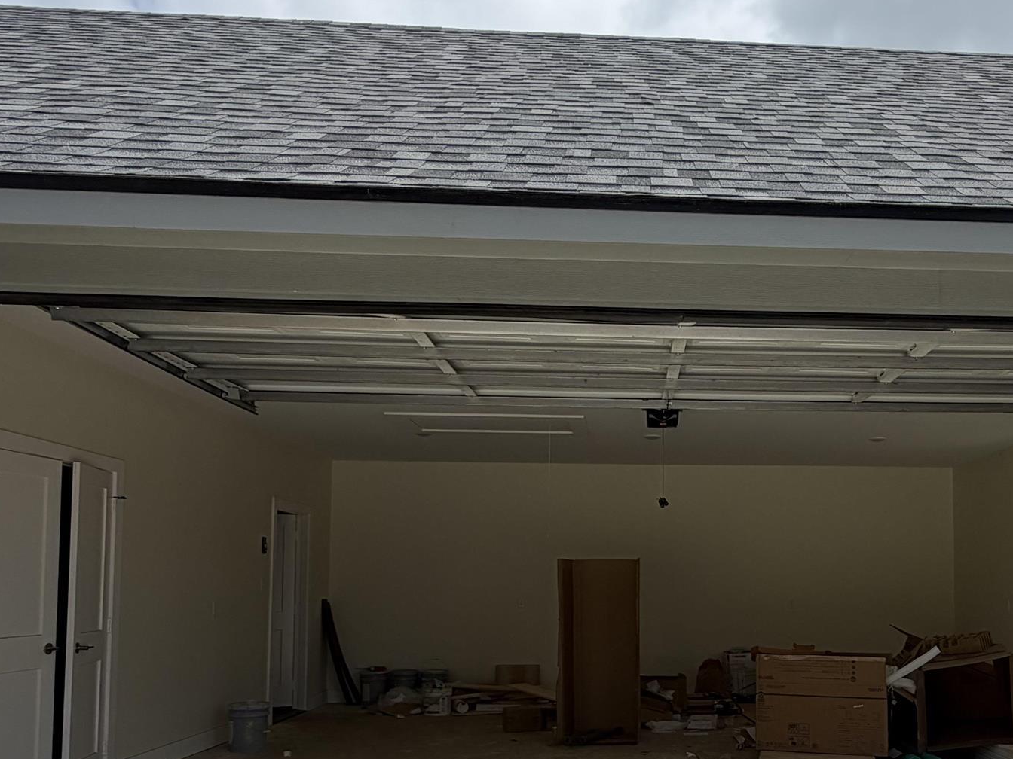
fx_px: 936
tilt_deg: +3.2
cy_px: 535
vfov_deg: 43.2
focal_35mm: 32
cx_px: 708
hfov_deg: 55.1
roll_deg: -0.4
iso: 20
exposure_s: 1/1235
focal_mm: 2.22
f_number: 2.2
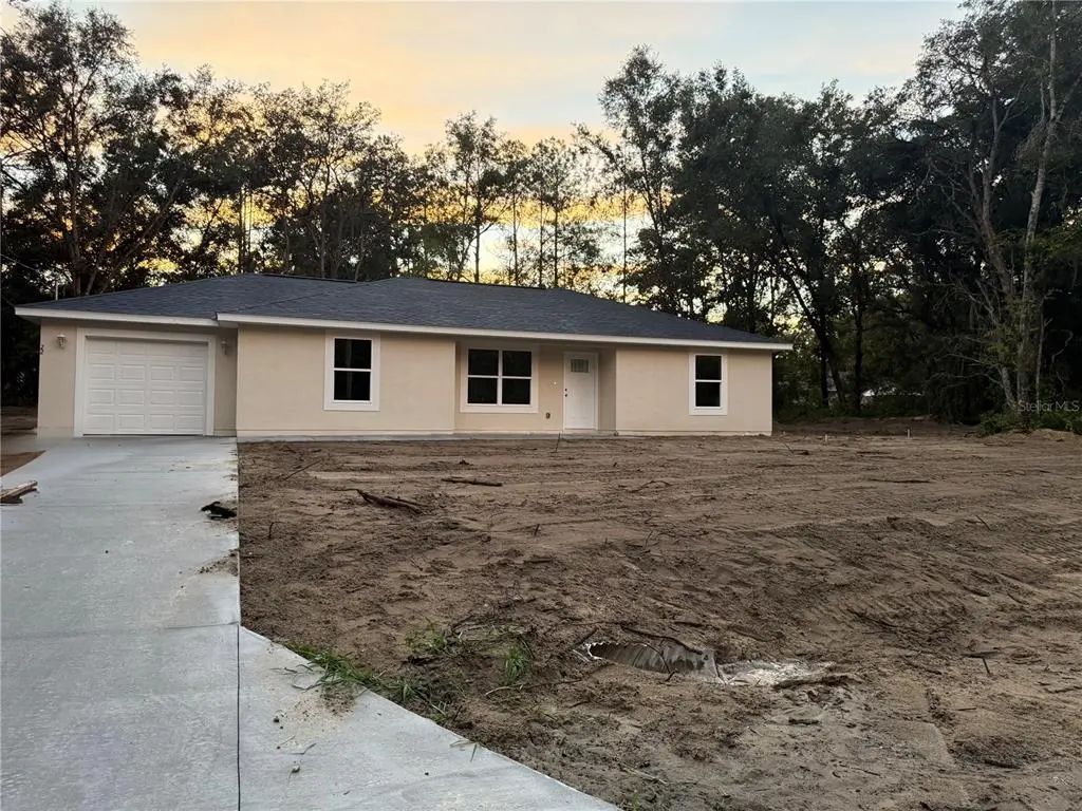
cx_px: 541
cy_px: 406
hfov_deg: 71.6
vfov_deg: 56.8
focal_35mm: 24
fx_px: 750
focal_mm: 6.76
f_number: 1.78
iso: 200
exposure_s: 1/70
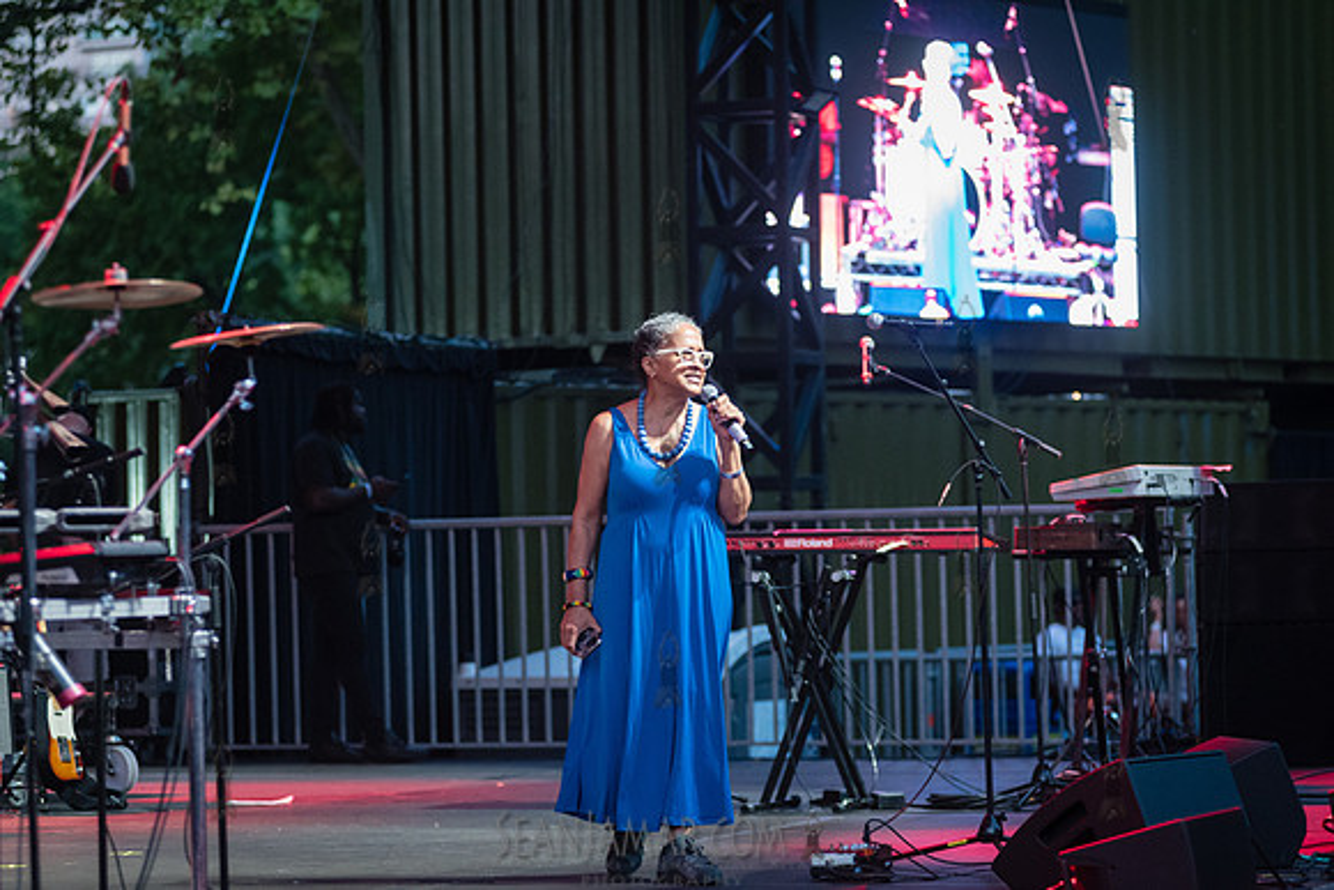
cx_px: 667
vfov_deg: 11.0
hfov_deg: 16.4
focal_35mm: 125
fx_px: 4633
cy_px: 445
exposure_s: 1/200
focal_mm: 125
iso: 3200
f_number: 3.5
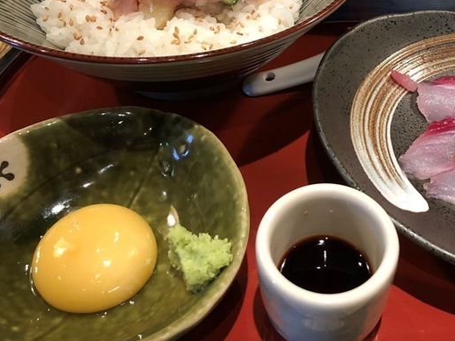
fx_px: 578
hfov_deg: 41.9
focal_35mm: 44
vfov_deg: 32.4
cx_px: 332
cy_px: 97
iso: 100
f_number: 1.8
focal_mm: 3.99
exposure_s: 1/14
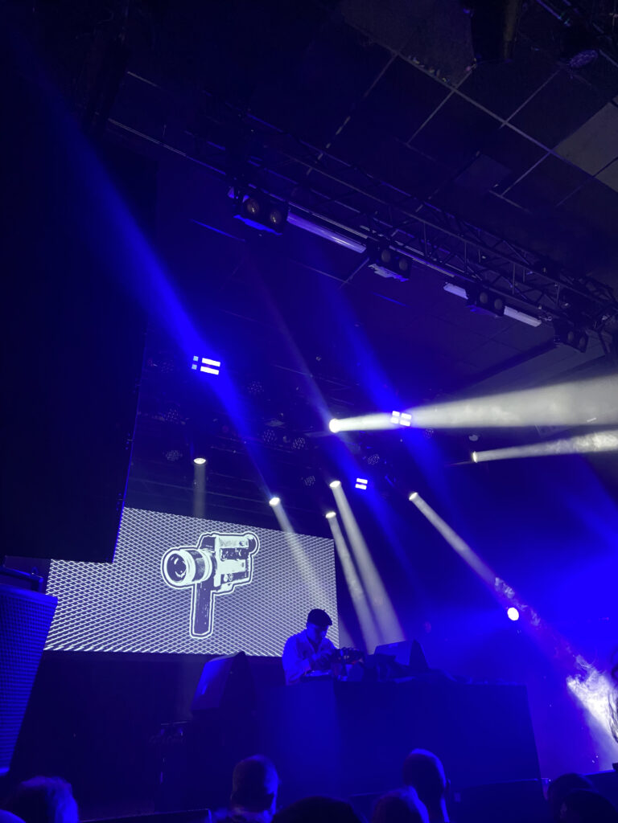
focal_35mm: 26
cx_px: 309
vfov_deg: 67.3
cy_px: 412
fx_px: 619
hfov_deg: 53.1
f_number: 1.8
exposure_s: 1/37
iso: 500
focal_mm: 4.2
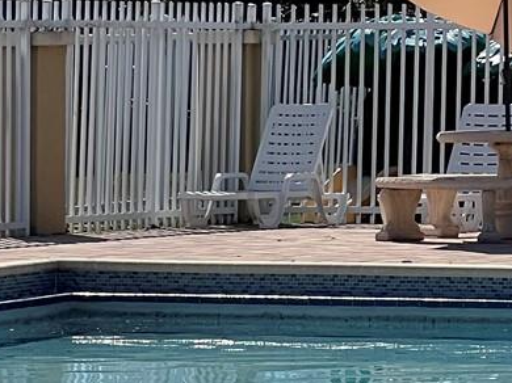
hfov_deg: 6.1
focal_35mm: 316
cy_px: -228
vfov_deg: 4.7
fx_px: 4671
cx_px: 1015
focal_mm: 9
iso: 32
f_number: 2.8
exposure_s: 1/1623
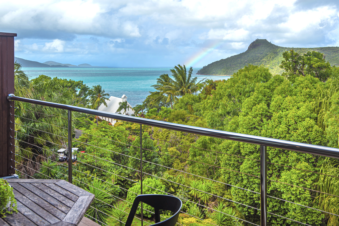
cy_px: 113
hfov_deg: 54.4
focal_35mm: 35
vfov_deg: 37.9
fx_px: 330
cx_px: 170
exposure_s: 1/160
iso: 100
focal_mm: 35
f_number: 10
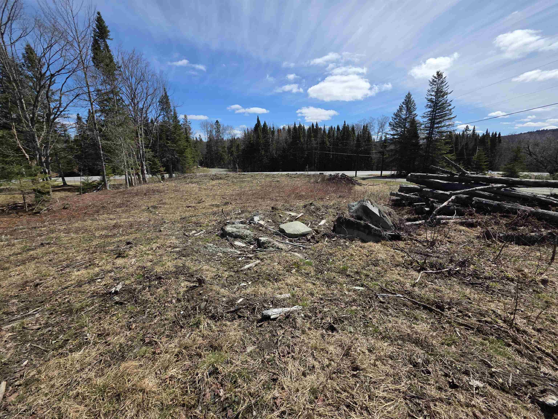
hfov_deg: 106.2
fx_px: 210
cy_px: 210
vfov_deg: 89.9
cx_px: 279
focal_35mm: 13
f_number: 1.9
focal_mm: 2.2
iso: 40
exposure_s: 1/2490
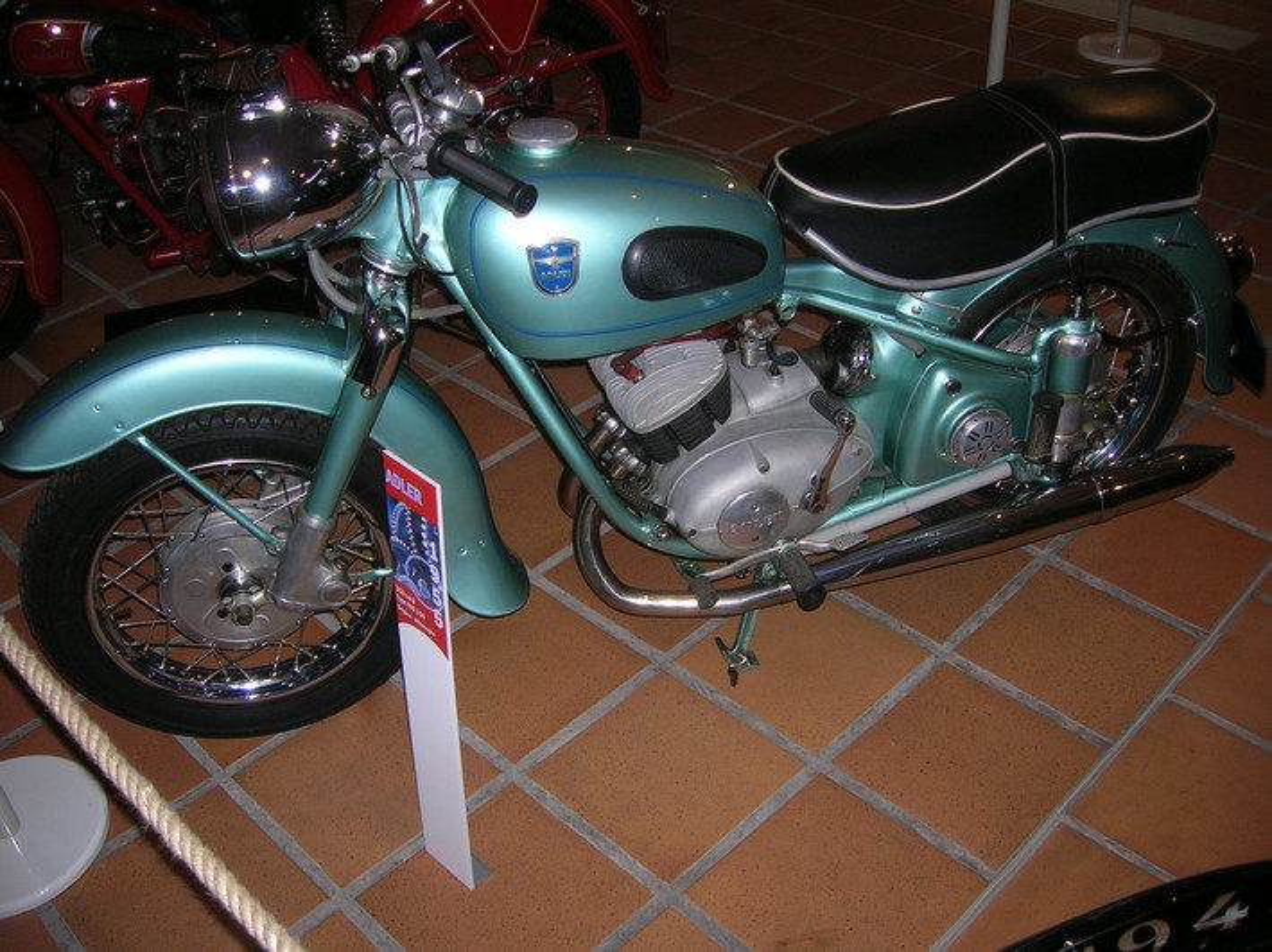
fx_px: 1249
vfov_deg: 41.8
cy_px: 476
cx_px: 636
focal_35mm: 34
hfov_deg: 54.0
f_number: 2.9
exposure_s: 1/60.1
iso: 63
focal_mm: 5.7
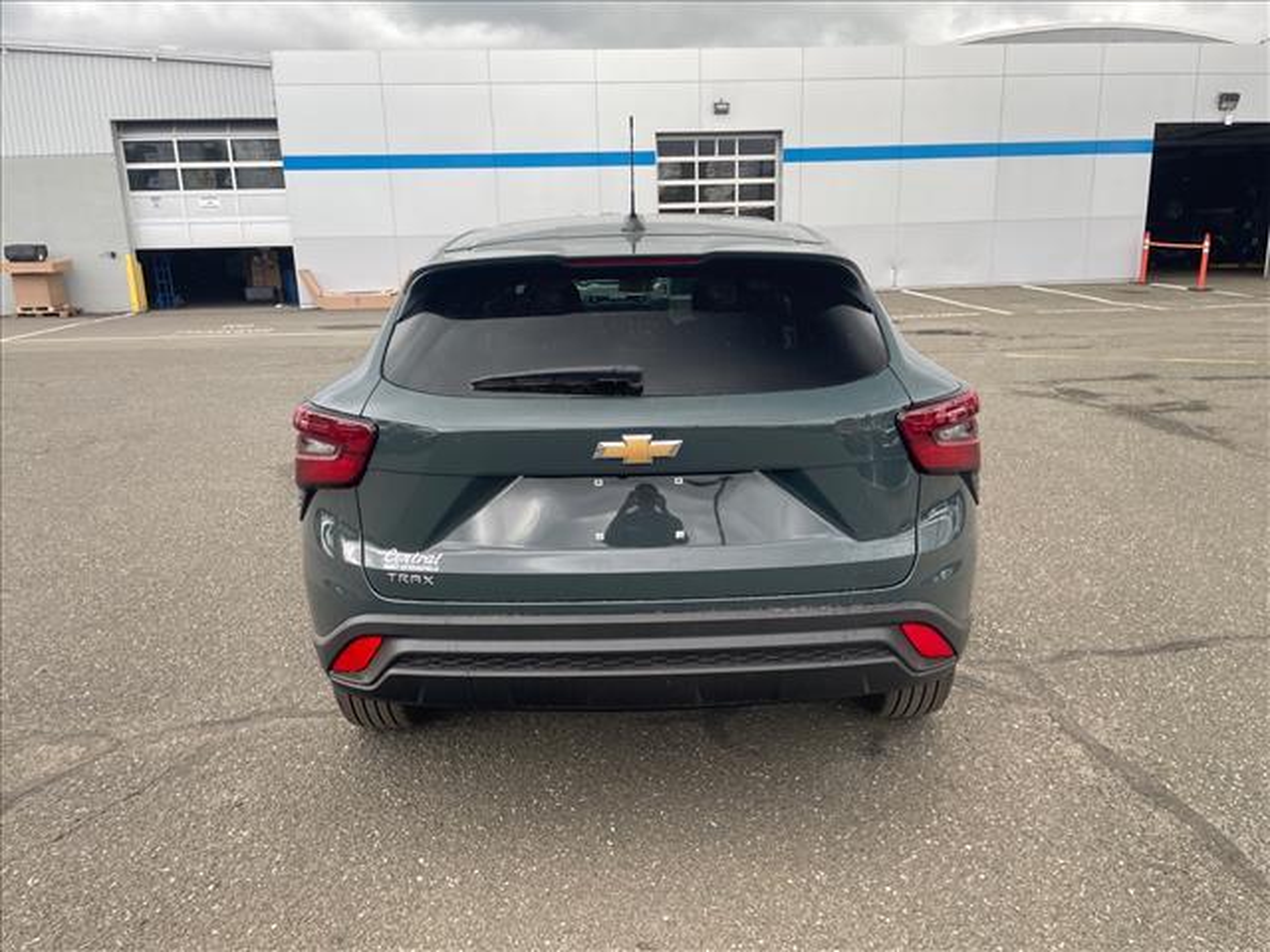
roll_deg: +1.3
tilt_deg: -15.7
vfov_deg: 53.1
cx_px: 635
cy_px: 476
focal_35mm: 26
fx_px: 954
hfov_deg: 67.3
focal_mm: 4.2
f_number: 1.6
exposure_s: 1/349
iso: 32
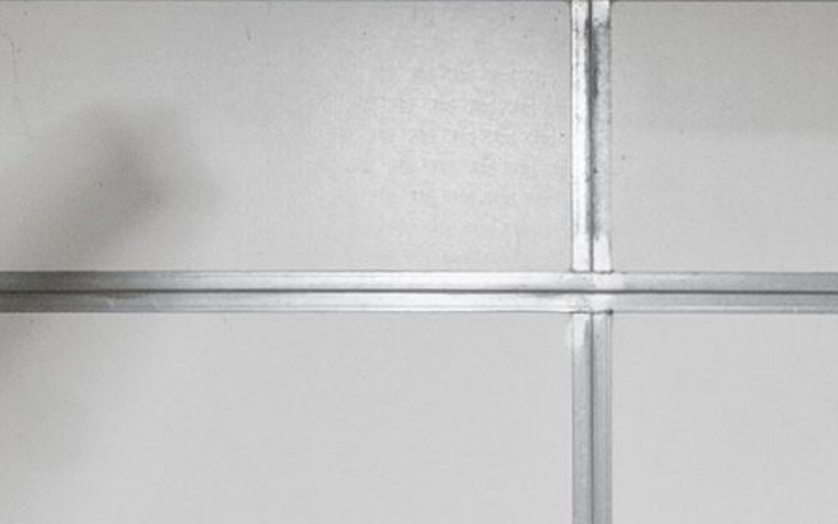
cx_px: 402
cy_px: 766
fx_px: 2833
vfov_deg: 10.3
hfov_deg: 16.8
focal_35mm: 124
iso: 800
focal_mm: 16
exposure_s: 1/50
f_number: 8
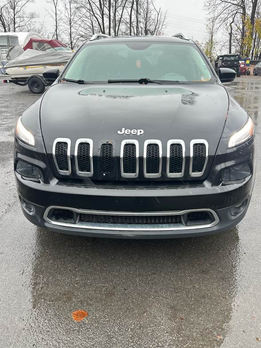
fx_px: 281
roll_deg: -1.5
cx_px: 134
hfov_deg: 49.7
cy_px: 161
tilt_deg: -18.8
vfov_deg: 63.4
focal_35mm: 28
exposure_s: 1/121
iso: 100
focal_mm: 5.7
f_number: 1.5
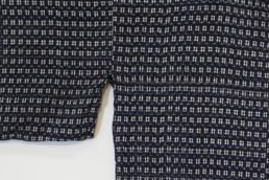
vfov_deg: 4.6
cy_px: 267
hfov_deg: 7.0
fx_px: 2197
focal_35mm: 294
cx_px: 277
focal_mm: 70
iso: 800
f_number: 4
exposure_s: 1/80
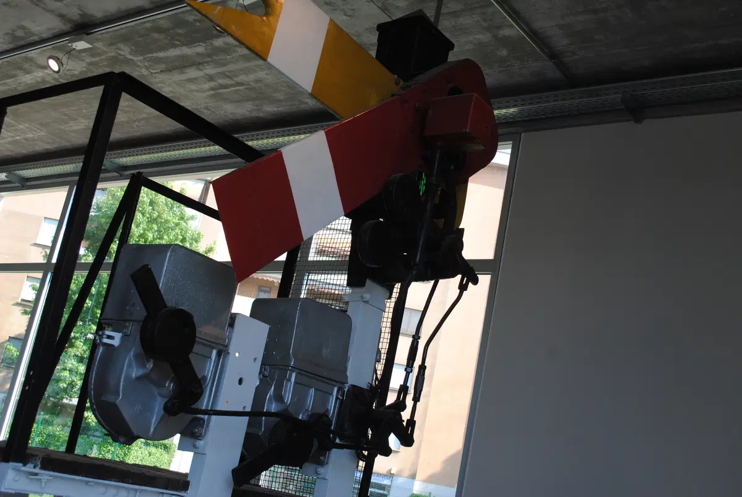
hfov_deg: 44.9
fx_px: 898
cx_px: 371
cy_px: 248
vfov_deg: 30.9
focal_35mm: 44
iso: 200
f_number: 5.6
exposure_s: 1/125
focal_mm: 29
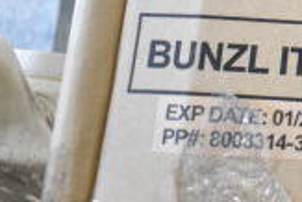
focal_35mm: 101
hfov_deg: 17.2
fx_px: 848
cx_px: 510
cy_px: -44
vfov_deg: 13.2
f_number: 3.5
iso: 1600
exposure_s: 1/50
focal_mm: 18
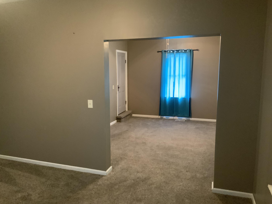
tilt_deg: -6.1
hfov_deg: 61.7
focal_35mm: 29
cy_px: 102
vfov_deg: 48.2
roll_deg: -1.3
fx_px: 228
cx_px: 136
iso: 500
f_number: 1.8
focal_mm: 3
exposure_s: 1/30
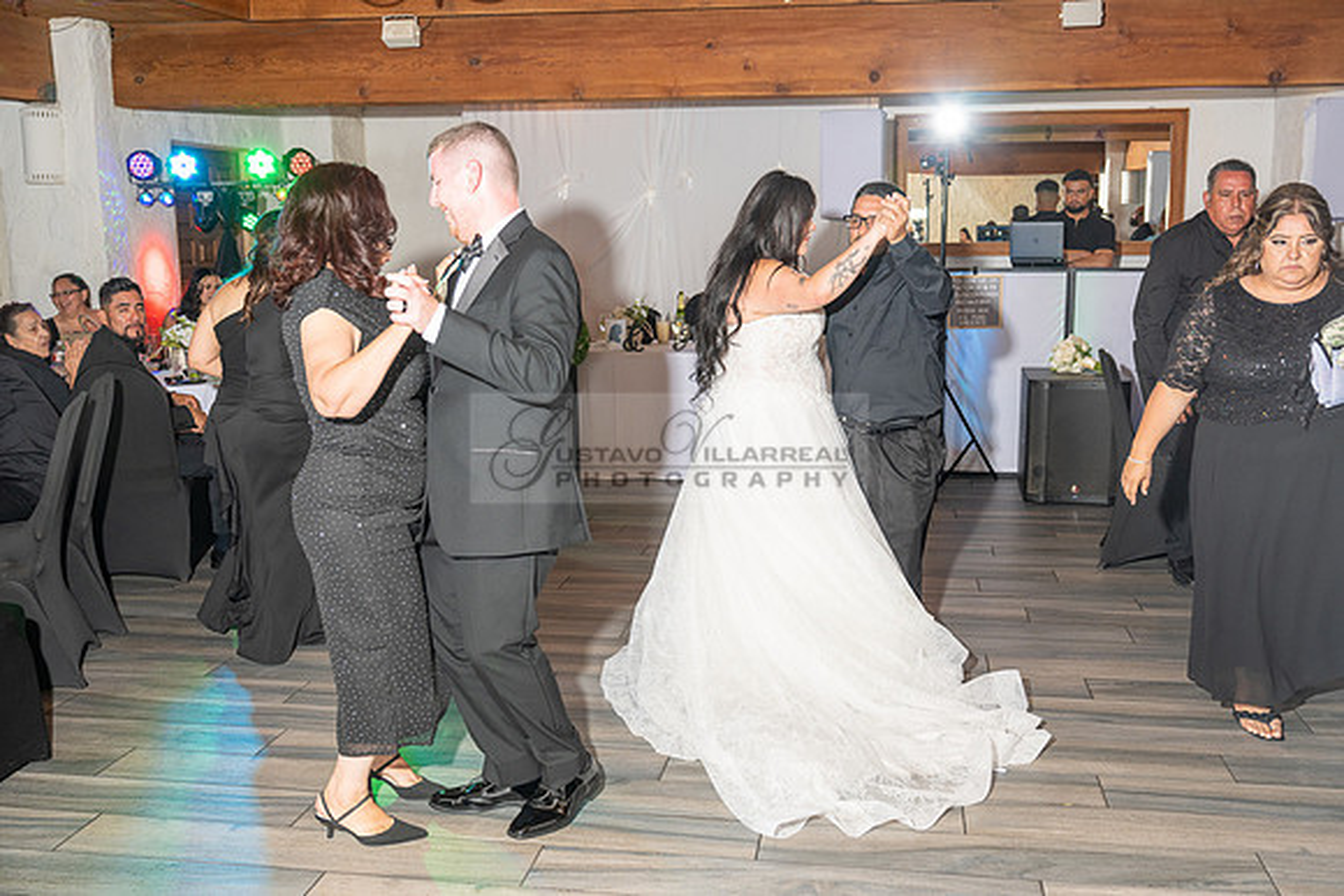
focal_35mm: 35
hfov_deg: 54.4
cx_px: 672
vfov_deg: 37.9
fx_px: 1307
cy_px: 448
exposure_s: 1/200
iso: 500
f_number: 4
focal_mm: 35
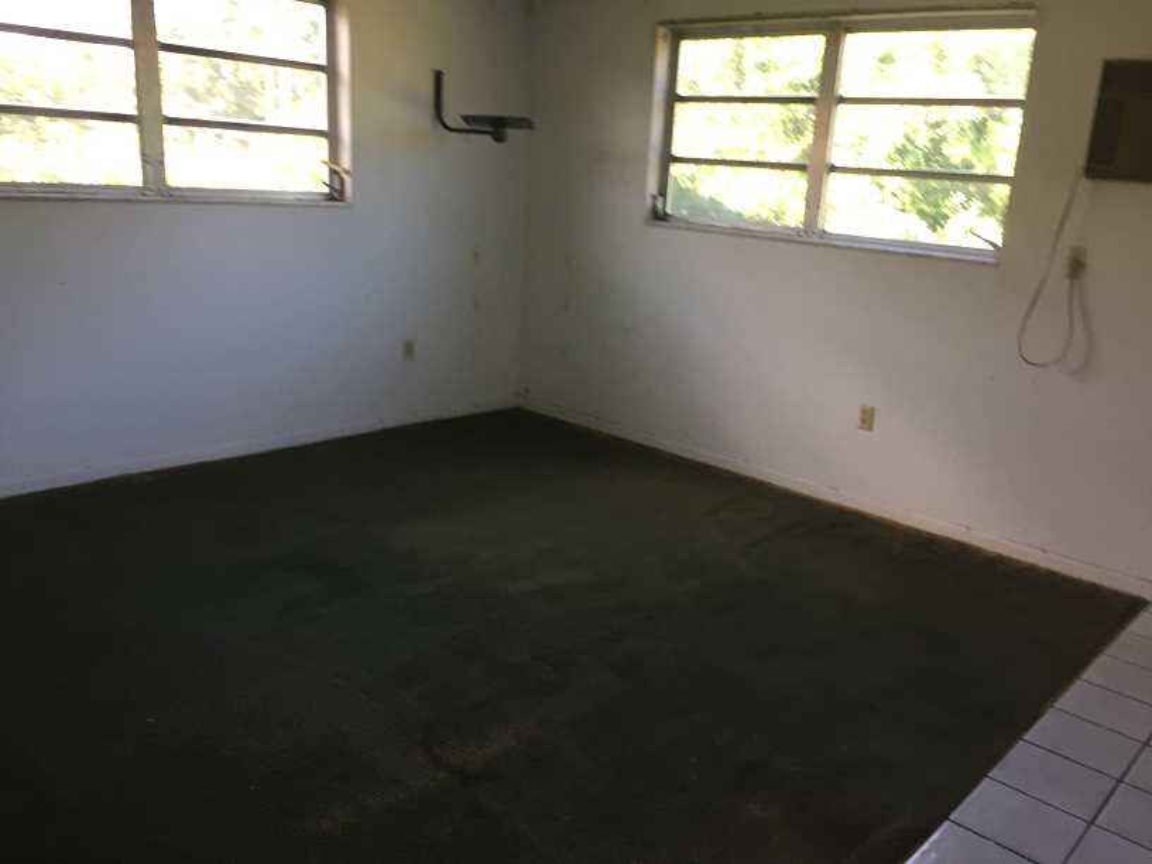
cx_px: 576
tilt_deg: -17.4
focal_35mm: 29
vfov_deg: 48.2
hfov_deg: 61.7
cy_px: 432
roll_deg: -1.4
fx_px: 965
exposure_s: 1/30
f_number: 2.2
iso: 32
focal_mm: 4.15
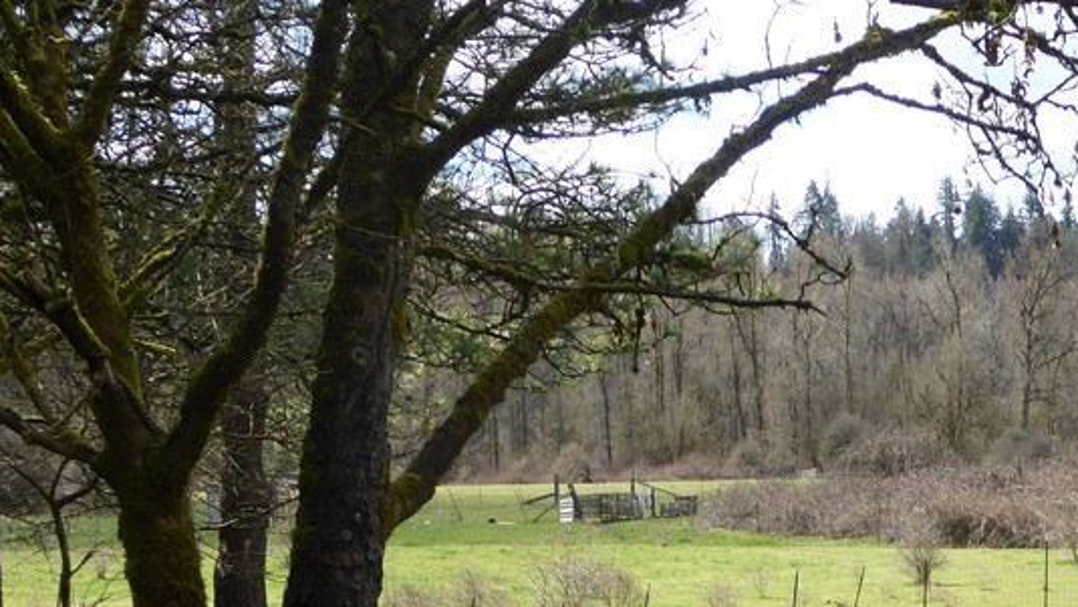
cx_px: 965
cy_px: 710
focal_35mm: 96
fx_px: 2744
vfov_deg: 12.3
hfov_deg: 21.7
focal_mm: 7.8
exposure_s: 1/400
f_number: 3.9
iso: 100
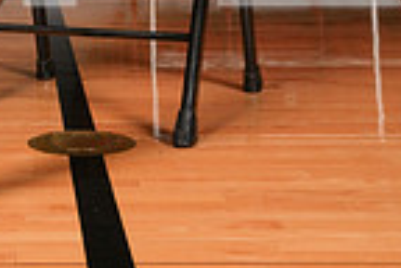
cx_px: -3
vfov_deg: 11.6
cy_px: -274
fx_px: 1181
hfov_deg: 18.7
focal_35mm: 106
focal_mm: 34
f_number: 8
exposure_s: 1/200
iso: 400
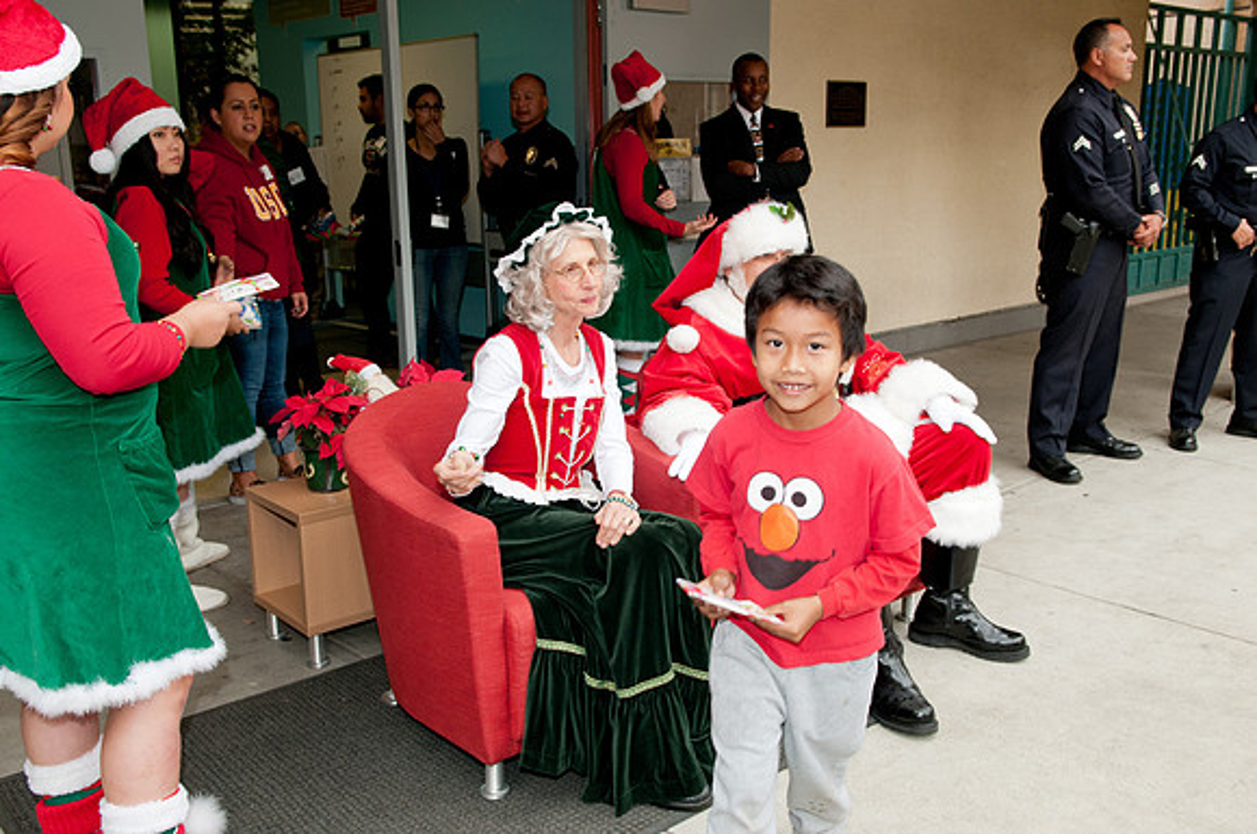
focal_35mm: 34
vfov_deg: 38.3
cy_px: 417
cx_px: 628
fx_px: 1203
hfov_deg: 55.2
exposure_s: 1/125
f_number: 5.6
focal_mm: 23
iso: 320
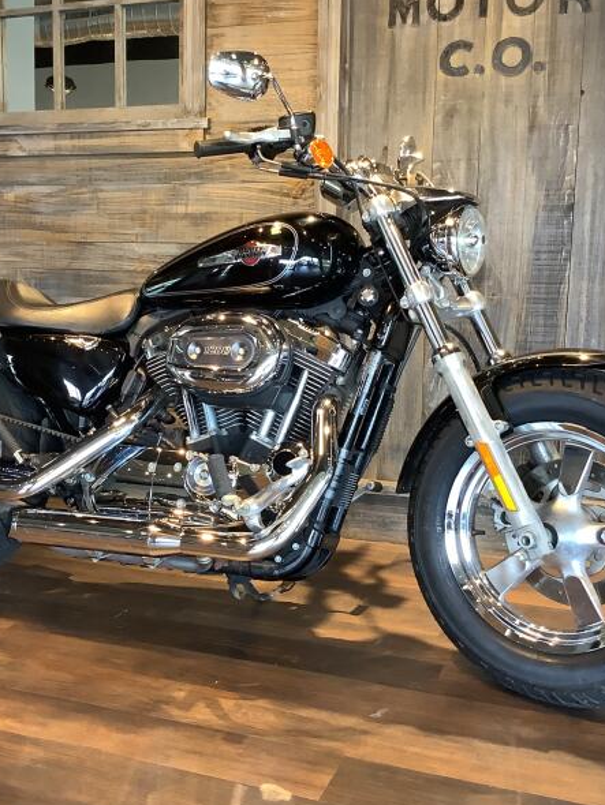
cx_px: 240
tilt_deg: -10.1
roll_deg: +0.3
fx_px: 978
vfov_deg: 44.8
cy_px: 402
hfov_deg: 34.3
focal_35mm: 42
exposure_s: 1/50
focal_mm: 3.3
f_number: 2.4
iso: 160
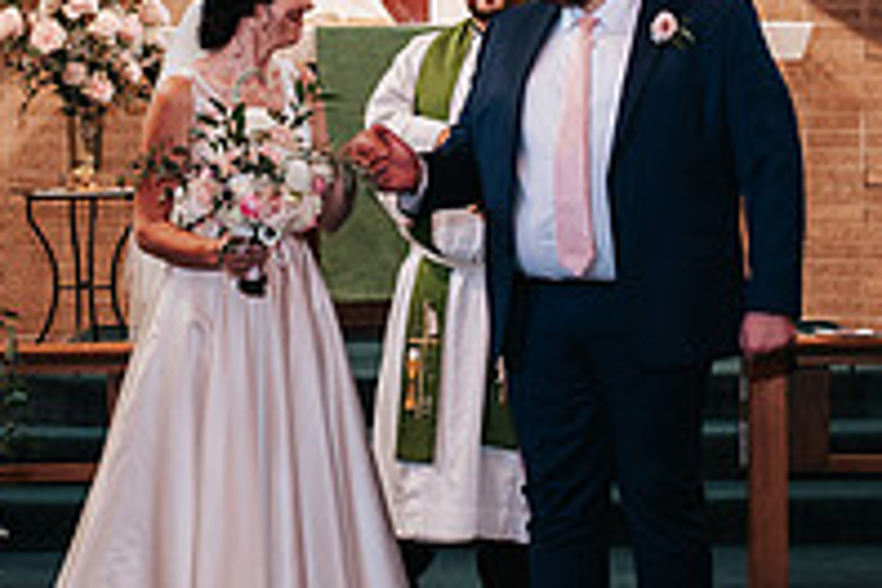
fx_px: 3675
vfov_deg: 9.1
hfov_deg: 13.7
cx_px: 345
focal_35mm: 150
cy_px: 118
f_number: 3.2
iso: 900
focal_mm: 35
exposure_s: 1/125
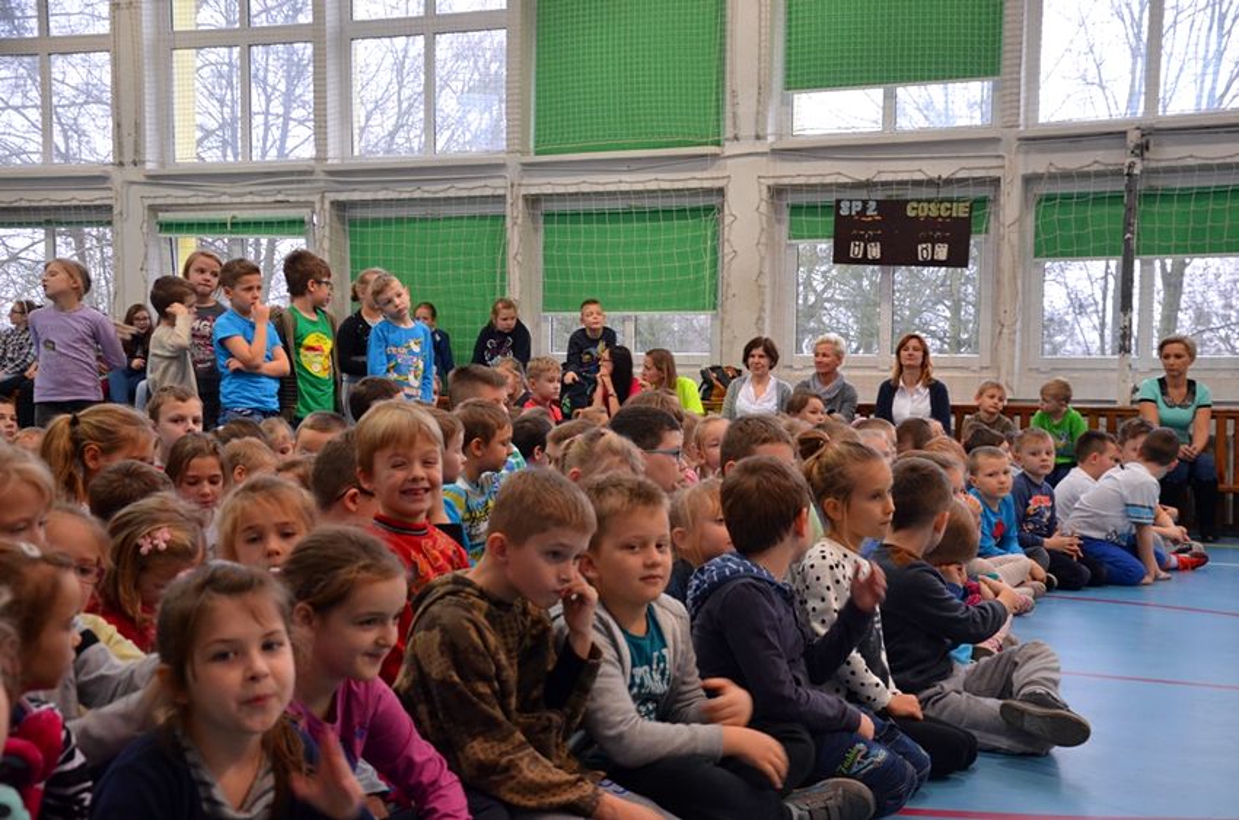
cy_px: 410
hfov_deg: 41.2
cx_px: 620
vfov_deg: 28.0
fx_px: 1649
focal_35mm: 48
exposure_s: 1/50
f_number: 4.2
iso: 800
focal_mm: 32
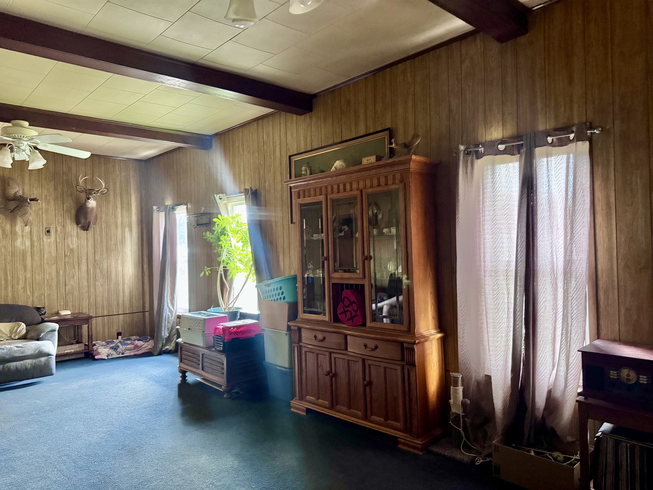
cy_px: 245
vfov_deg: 56.8
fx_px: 453
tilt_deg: +0.7
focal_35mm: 24
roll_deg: +1.5
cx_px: 326
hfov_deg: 71.6
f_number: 1.78
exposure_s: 1/47
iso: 800
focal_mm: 6.76
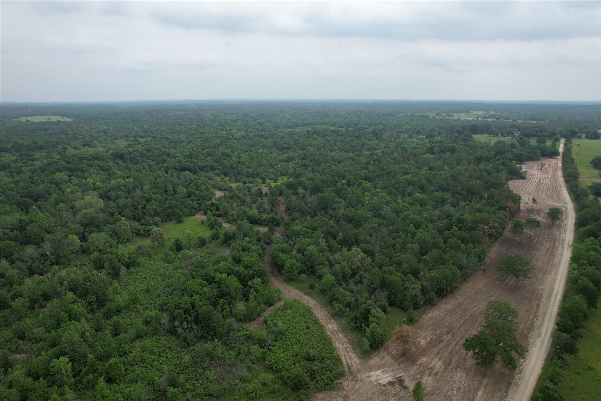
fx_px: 367
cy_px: 200
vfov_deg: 57.2
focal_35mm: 22
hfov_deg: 78.6
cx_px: 300
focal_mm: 8.38
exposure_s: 1/1600
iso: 110
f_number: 2.8
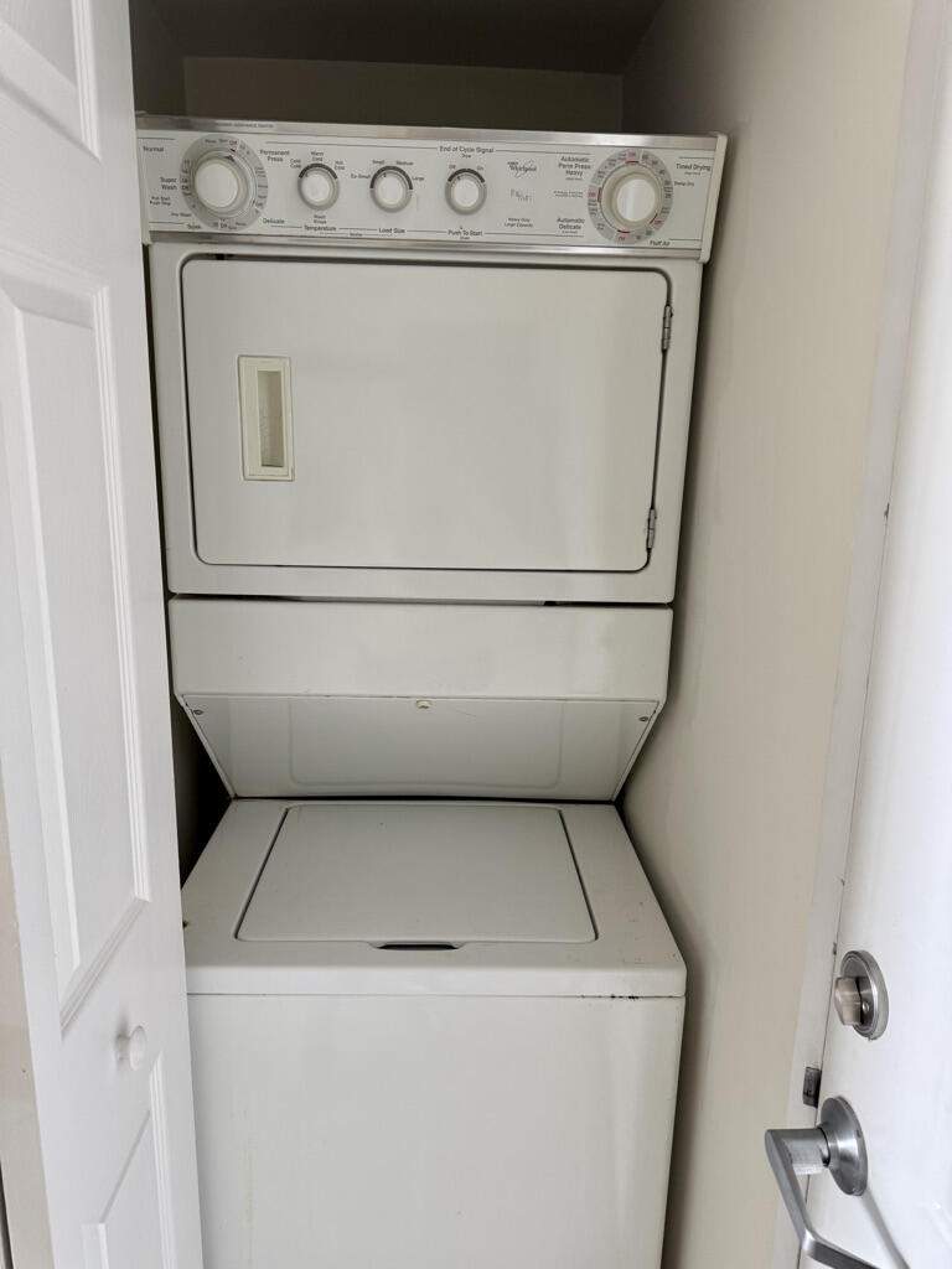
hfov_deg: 56.8
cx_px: 476
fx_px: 880
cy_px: 634
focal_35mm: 24
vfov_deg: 71.6
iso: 160
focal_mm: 6.76
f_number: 1.78
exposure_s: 1/60
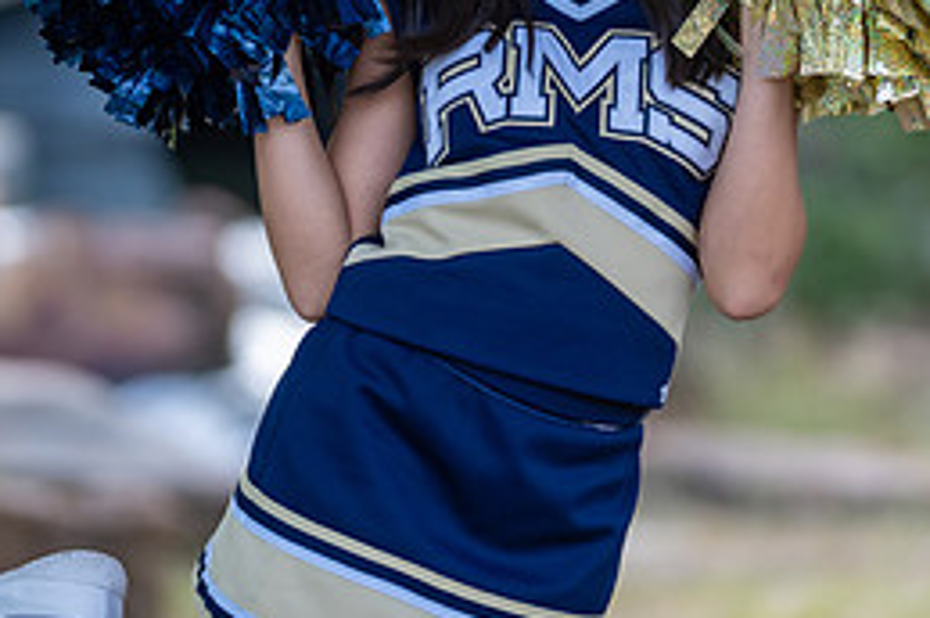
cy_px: 59
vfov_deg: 3.9
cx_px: 513
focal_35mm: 350
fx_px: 9030
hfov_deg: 5.9
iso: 320
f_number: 2.8
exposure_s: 1/320
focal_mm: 156
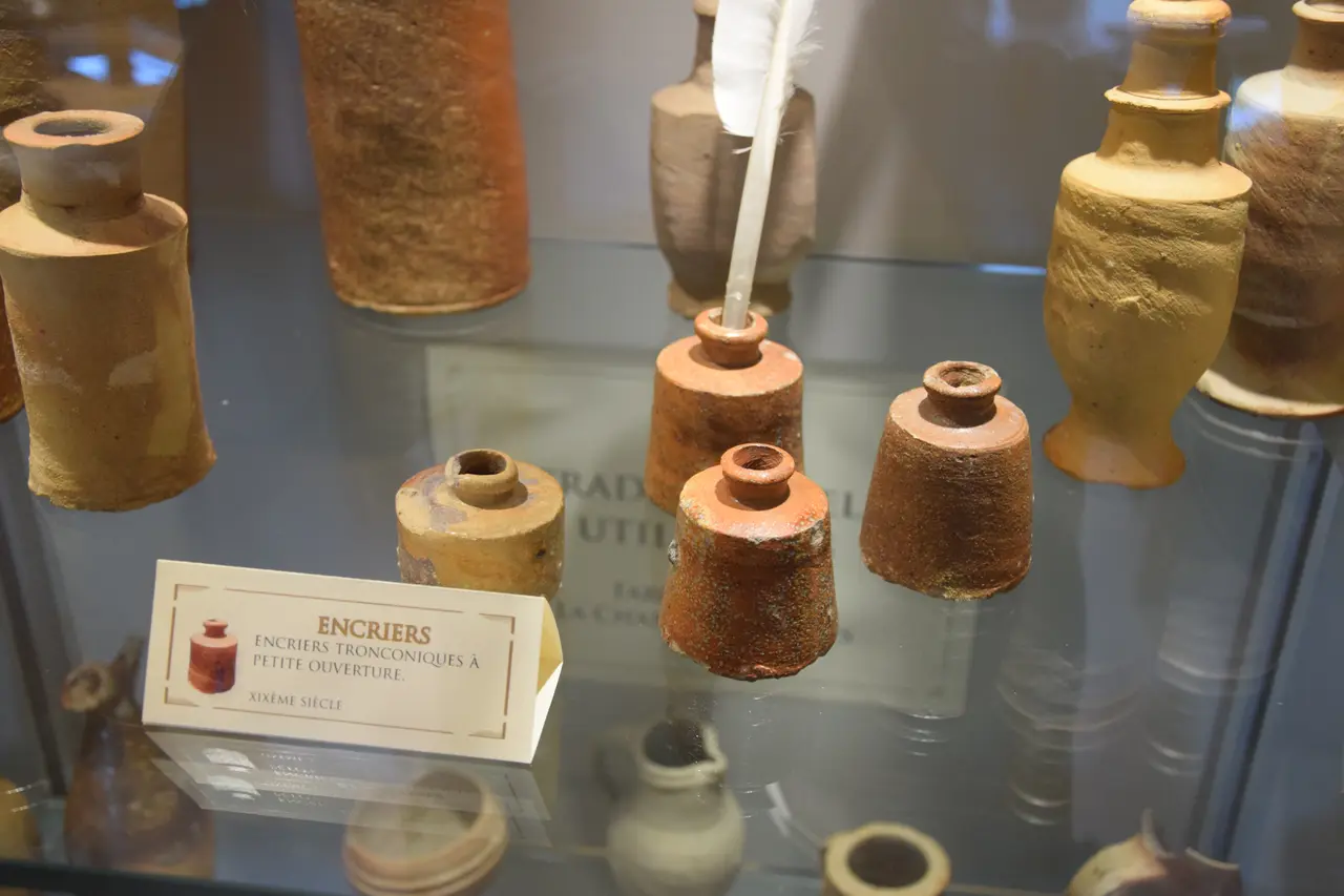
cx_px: 672
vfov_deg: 34.2
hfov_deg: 49.6
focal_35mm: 39
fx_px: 1456
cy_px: 448
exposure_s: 1/60
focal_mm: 26
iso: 800
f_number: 4
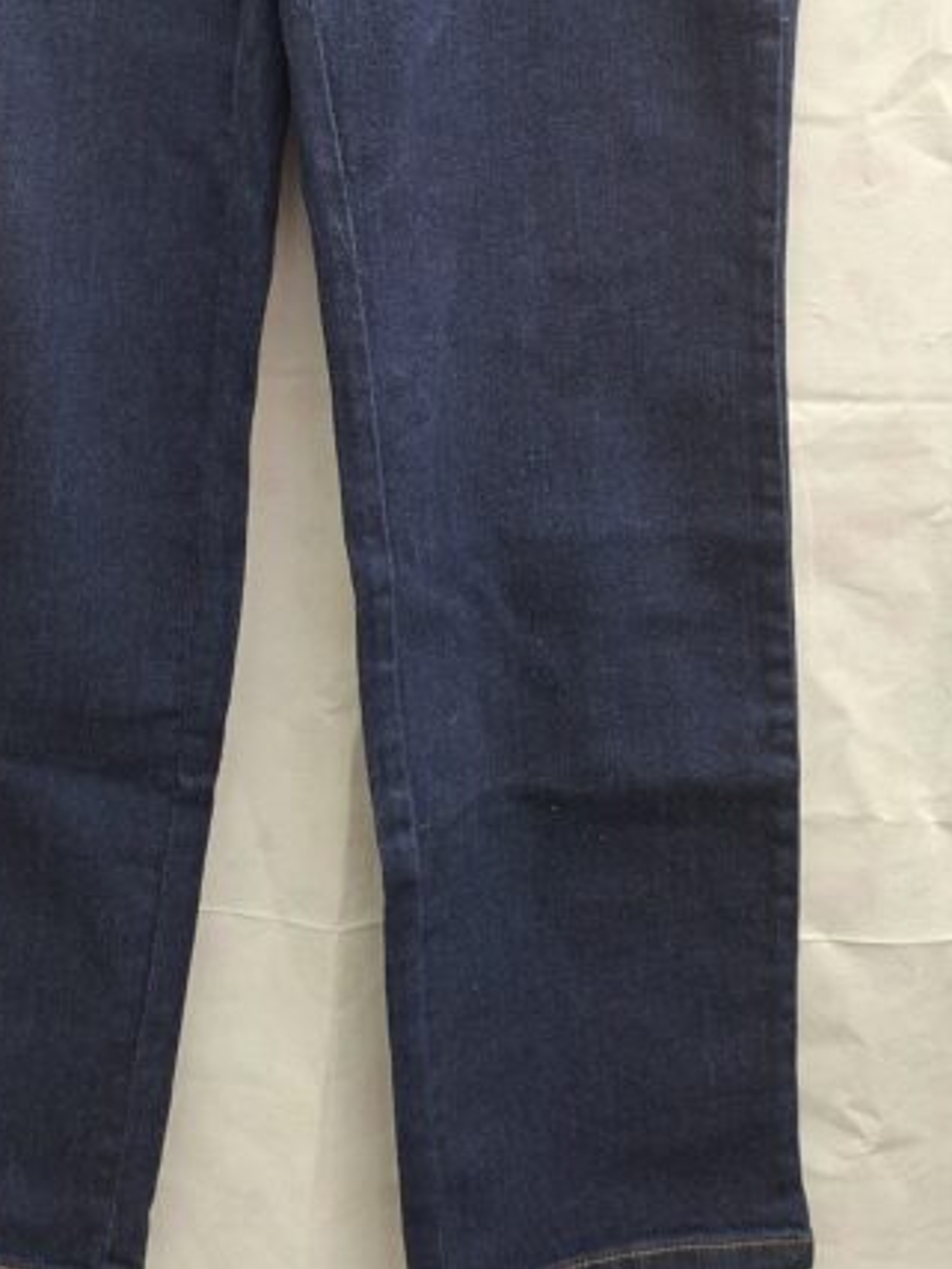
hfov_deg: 33.3
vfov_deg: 41.2
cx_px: 326
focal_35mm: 43
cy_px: 184
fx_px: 1577
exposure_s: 1/100
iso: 64
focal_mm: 5.54
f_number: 1.8
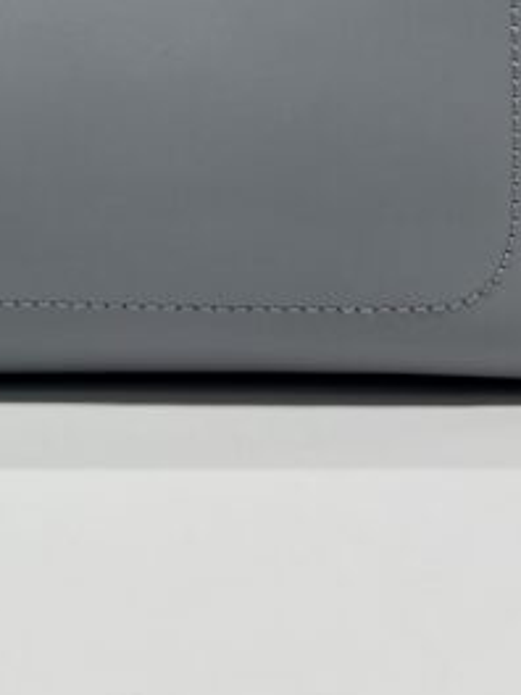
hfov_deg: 14.4
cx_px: 0
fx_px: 2027
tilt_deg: -5.8
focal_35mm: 101
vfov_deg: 18.6
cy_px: -108
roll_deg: -0.3
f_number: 1.5
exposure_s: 1/128
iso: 32
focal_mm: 5.7
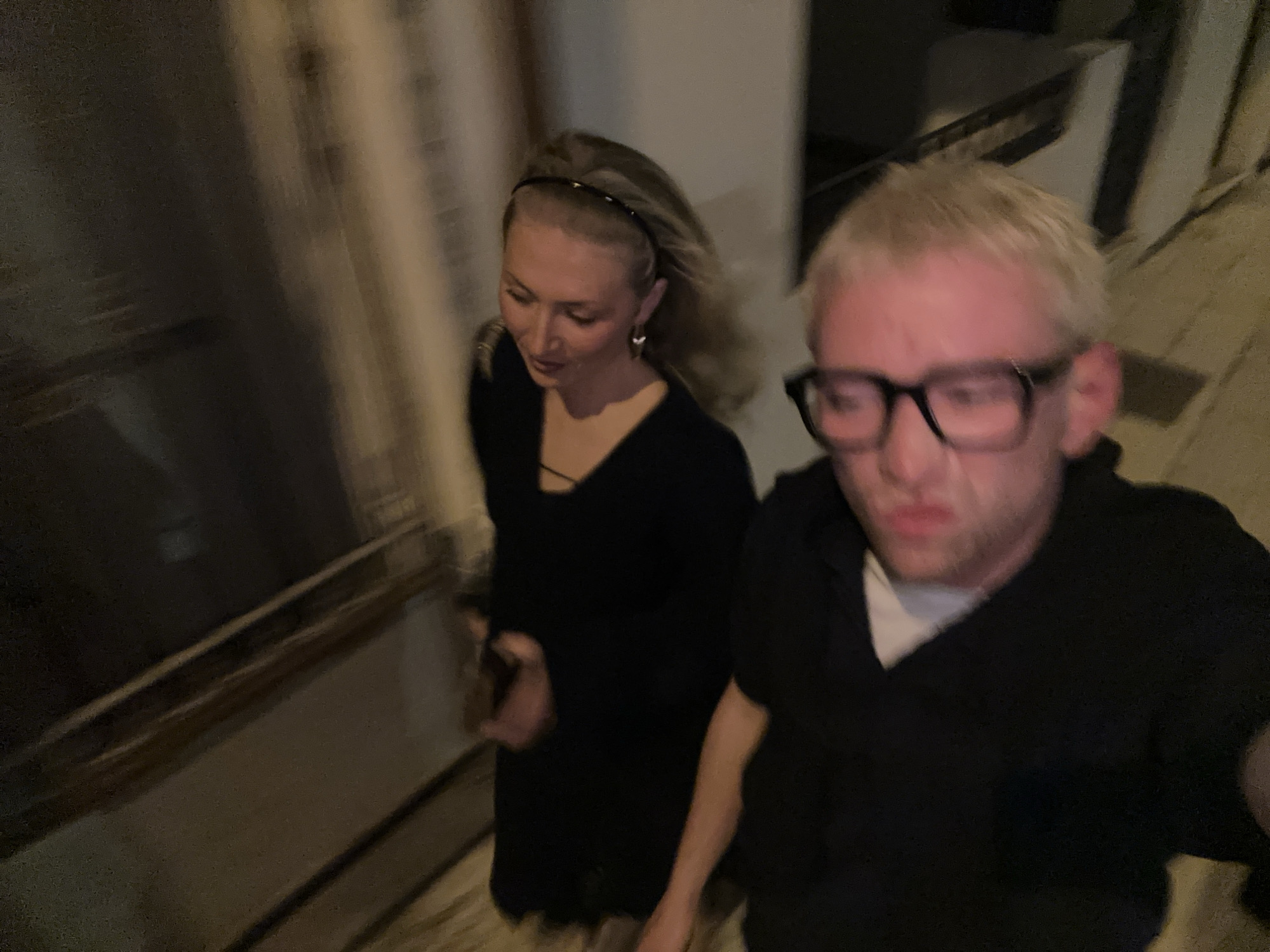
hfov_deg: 73.9
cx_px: 635
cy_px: 476
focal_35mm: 23
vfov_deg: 58.9
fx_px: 844
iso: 320
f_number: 1.9
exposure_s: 1/18
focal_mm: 2.69
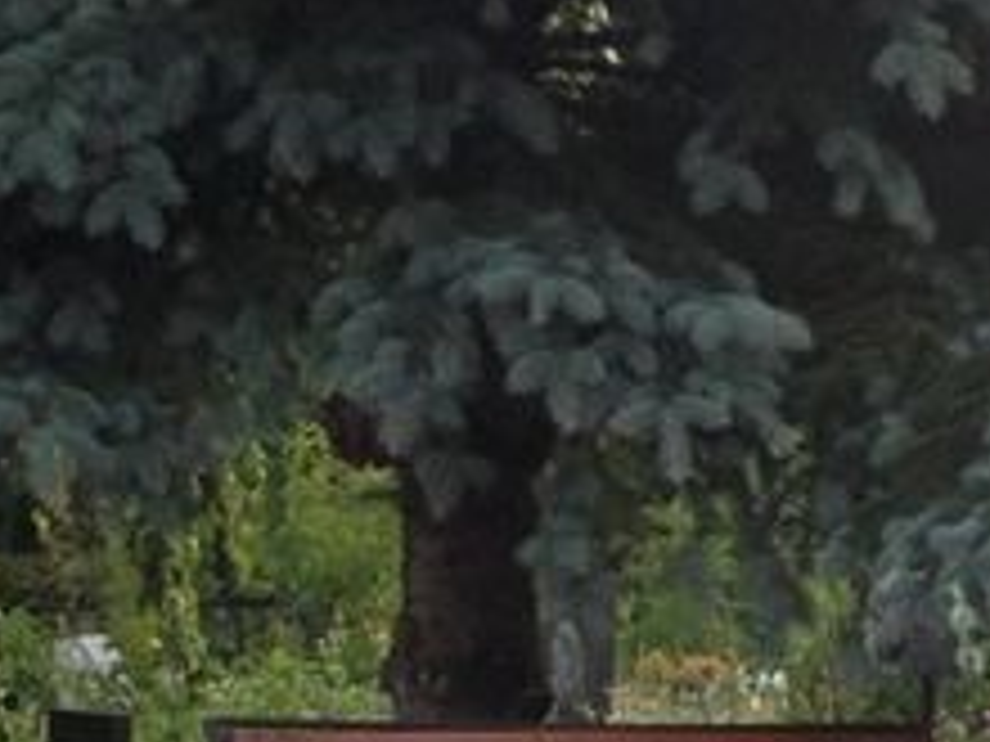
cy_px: 1007
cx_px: 1674
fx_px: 5148
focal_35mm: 180
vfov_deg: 8.1
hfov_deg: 10.4
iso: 64
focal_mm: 4.13
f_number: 2.4
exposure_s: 1/60
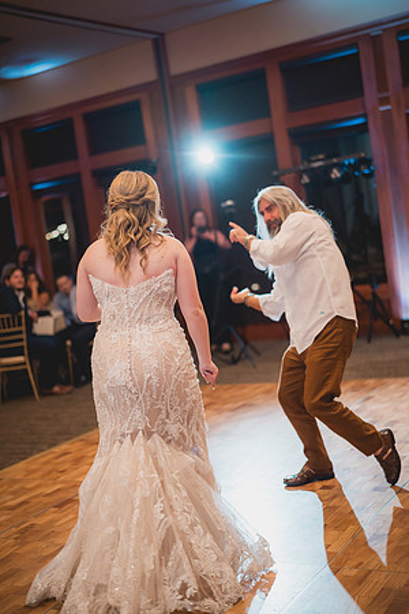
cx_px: 204
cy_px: 307
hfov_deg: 27.0
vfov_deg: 39.6
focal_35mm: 50
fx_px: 852
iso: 1250
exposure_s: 1/400
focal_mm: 50
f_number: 1.4
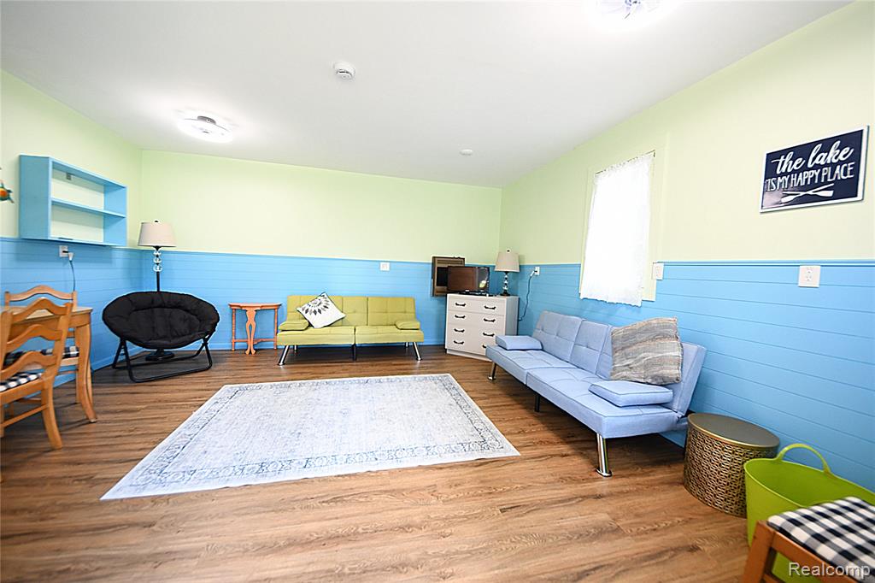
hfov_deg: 112.6
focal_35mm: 12
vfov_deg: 90.0
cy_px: 292
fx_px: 292
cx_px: 438
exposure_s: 1/60
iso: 800
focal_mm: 8
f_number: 4.5
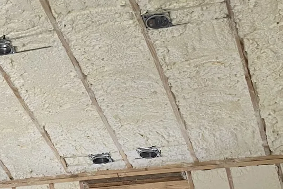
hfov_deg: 19.0
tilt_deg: +19.5
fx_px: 716
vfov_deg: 14.7
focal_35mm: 91
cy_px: -15
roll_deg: +3.9
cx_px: -170
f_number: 1.8
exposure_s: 1/61
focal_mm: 4.25
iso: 125
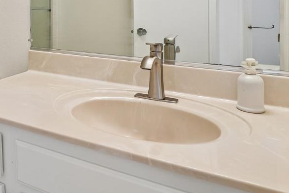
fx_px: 301
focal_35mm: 38
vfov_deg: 32.6
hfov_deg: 48.1
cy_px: -1
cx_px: 54
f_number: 8
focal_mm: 14.6
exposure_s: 1/30
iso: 640
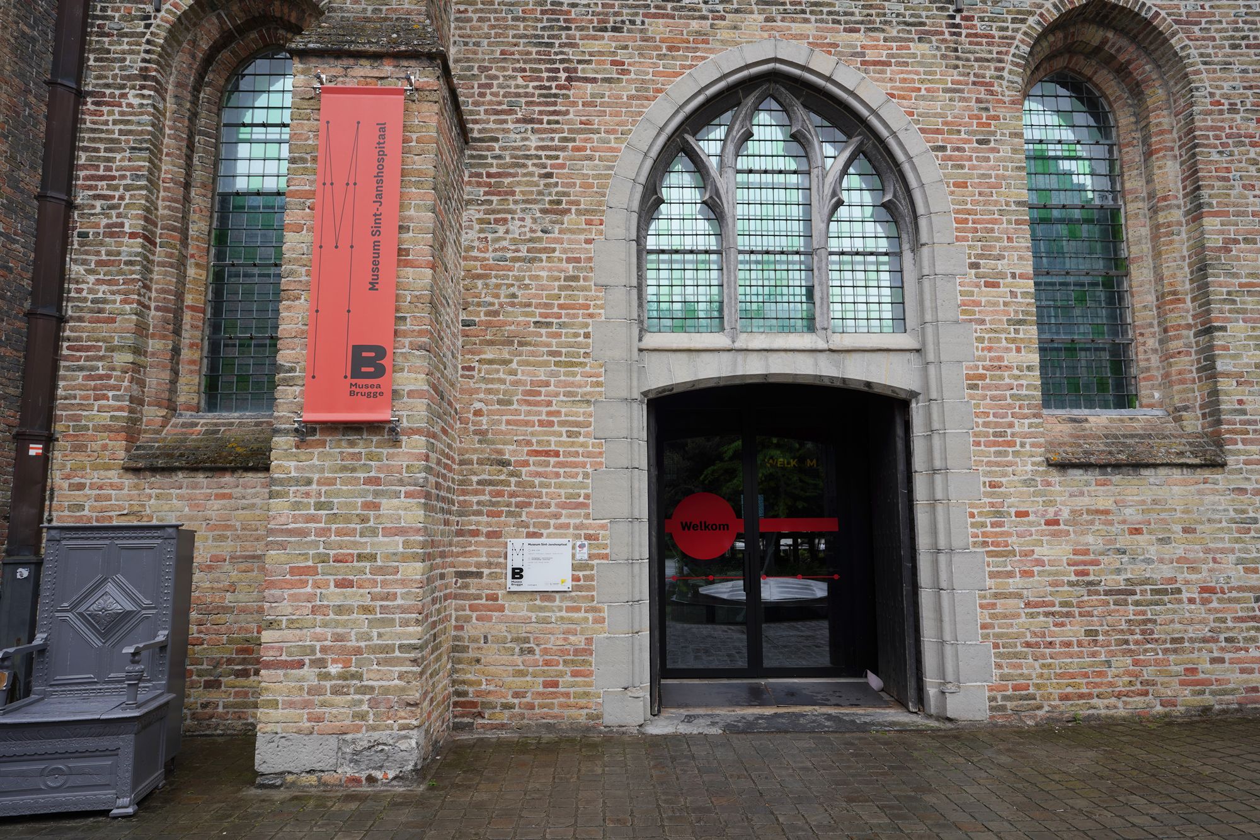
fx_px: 840
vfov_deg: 53.1
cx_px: 630
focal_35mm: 24
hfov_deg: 73.7
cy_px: 420
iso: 100
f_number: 10
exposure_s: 1/100
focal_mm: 24
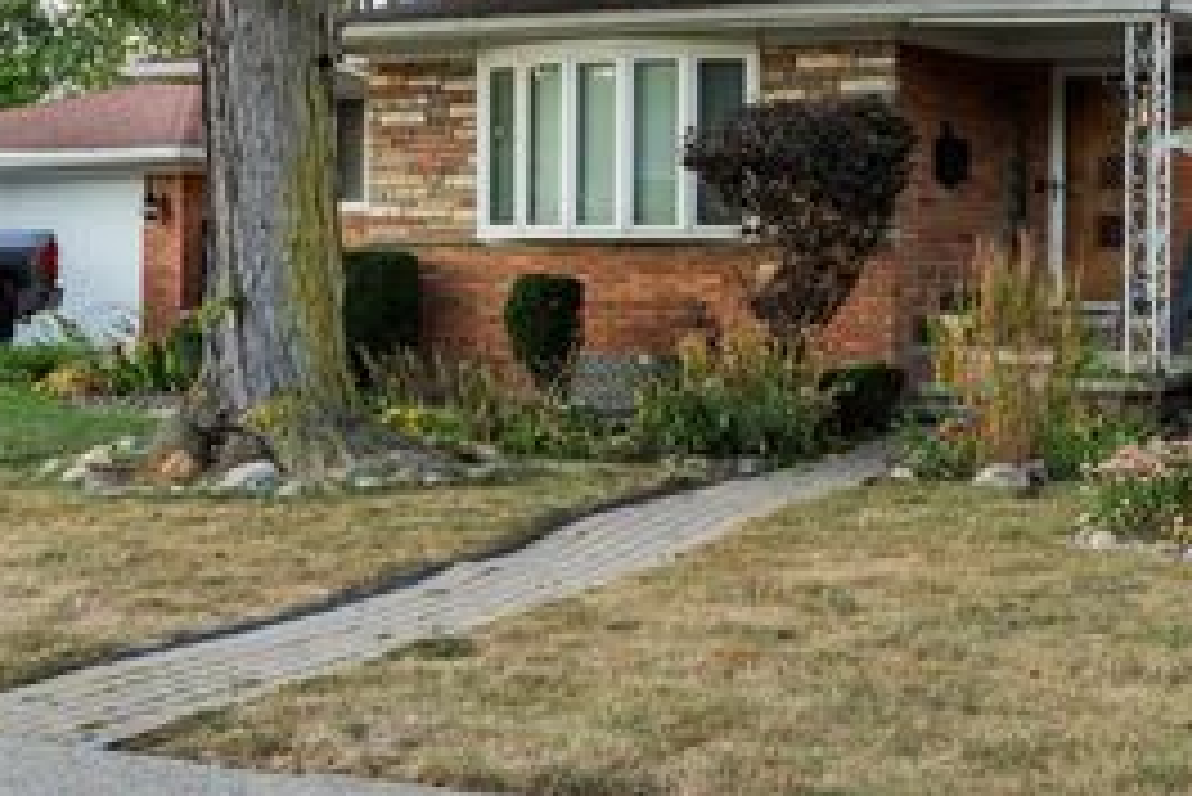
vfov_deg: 20.6
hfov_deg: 29.4
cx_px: 1039
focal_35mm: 66
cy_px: 259
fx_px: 2186
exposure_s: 1/50
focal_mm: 35
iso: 400
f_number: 8
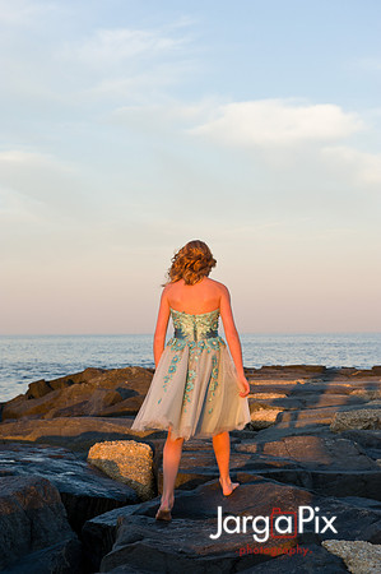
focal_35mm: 66
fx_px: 1050
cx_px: 190
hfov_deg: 20.6
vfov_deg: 30.5
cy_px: 287
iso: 200
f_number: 9
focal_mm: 66
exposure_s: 1/100
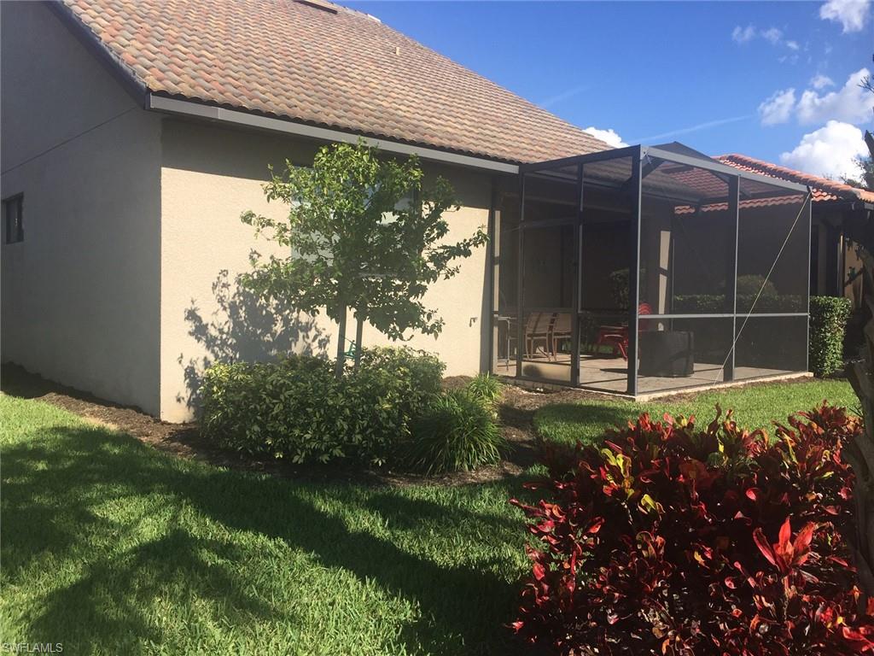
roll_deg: -3.2
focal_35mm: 29
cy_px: 328
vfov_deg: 48.2
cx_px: 437
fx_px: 732
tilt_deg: -0.6
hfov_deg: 61.7
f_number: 2.2
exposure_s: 1/1522
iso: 32
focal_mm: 4.15
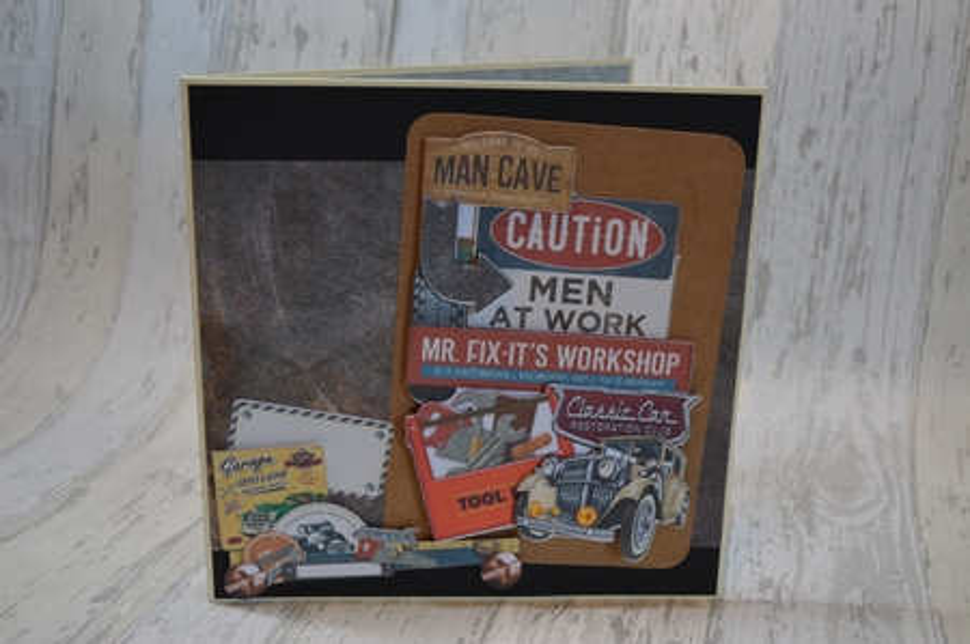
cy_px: 322
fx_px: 1211
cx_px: 485
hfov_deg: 43.6
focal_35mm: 45
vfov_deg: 29.8
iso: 400
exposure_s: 1/25
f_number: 4.5
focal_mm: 30
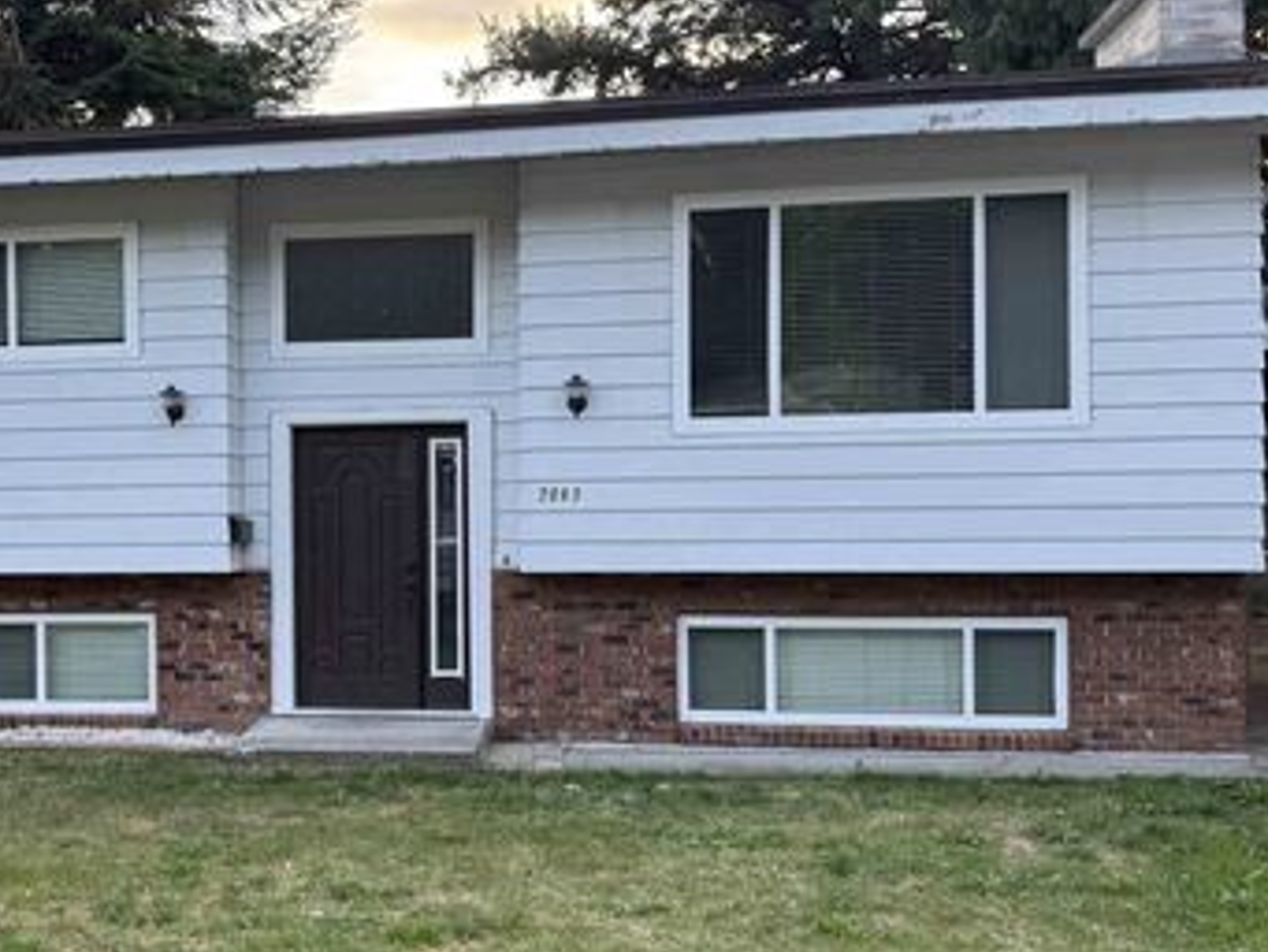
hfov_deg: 40.7
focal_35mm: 45
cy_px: 517
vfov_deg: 32.2
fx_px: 1649
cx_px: 294
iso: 100
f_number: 1.78
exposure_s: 1/514
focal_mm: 6.76
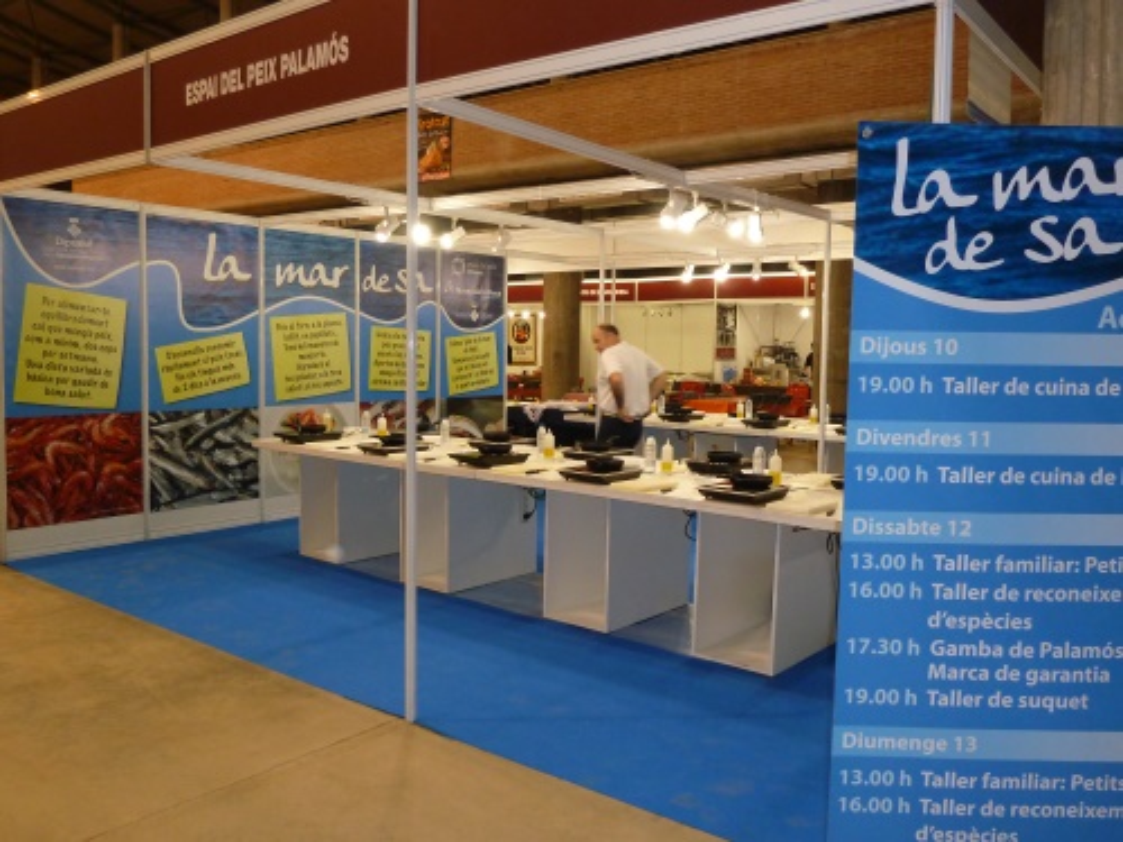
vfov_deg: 48.2
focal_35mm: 29
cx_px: 562
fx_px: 941
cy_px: 421
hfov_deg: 61.7
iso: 250
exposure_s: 1/30
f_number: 3.4
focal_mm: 4.7
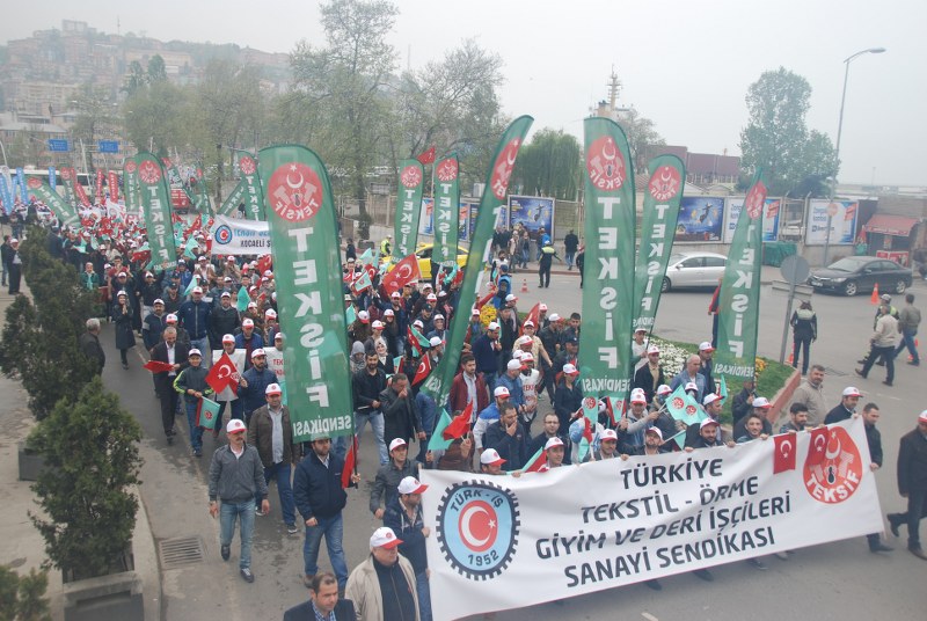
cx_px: 464
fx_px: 774
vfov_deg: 43.7
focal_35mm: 30
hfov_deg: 61.9
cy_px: 310
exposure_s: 1/160
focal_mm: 20
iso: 100
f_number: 6.3
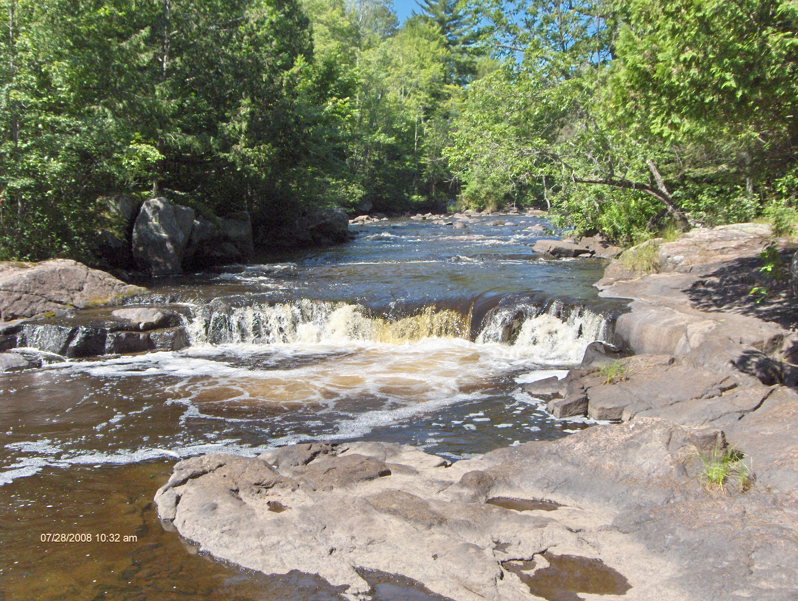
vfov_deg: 36.9
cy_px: 300
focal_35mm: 39
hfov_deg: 47.8
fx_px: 900
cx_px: 399
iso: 100
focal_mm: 8
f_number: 4.8
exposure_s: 1/625
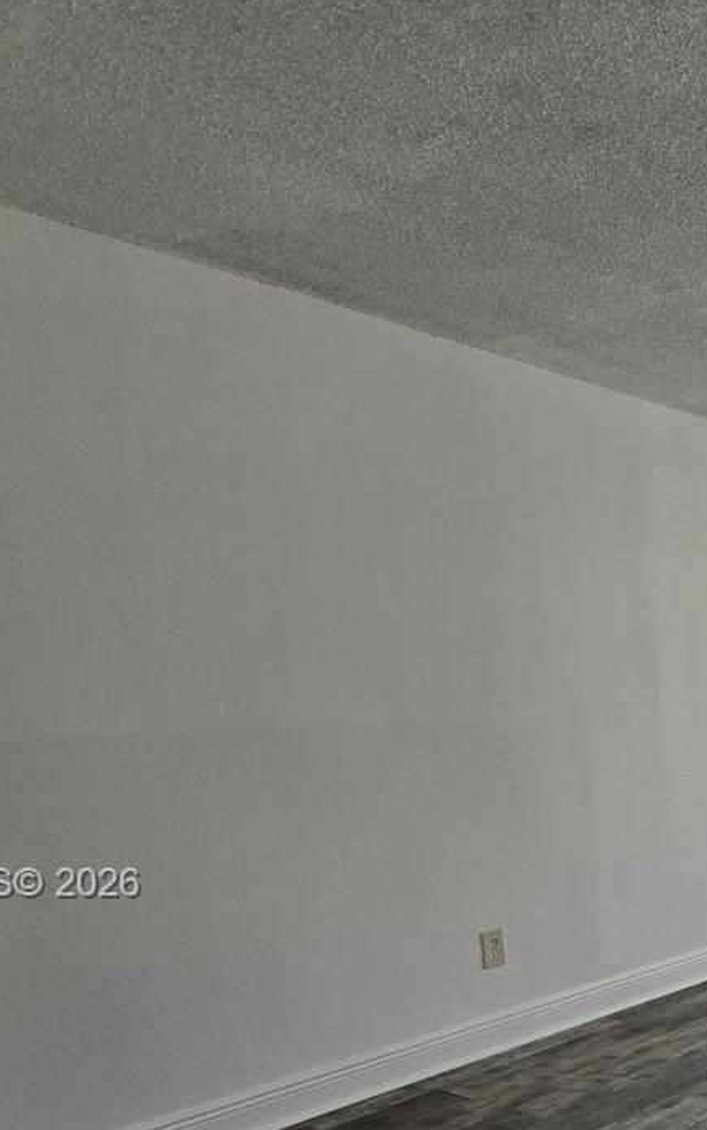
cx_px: 942
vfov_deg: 55.9
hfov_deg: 30.3
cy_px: 886
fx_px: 986
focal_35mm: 32
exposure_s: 1/146
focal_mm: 2.2
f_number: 2.2
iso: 50
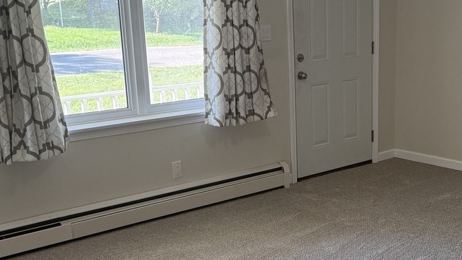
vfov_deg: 21.4
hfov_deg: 36.8
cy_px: 162
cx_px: 316
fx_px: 686
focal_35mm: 56
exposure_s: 1/214
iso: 200
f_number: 1.78
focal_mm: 6.76
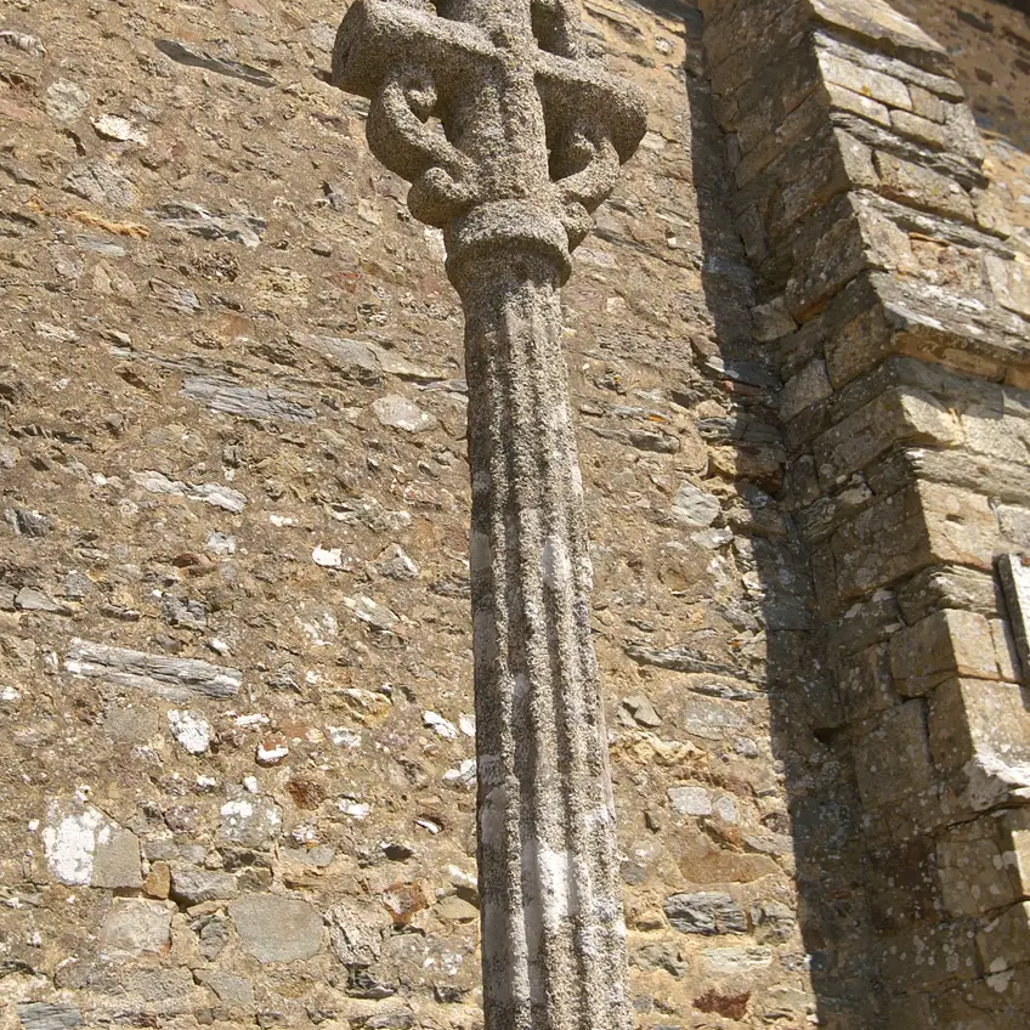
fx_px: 1683
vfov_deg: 33.8
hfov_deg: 34.0
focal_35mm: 50
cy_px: 363
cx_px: 516
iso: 100
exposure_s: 1/400
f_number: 6.3
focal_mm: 26
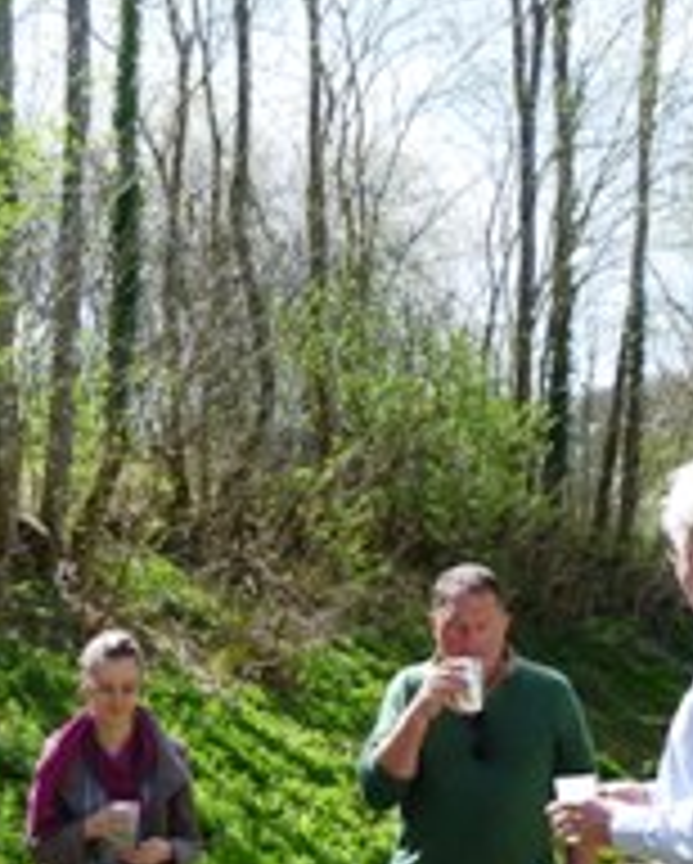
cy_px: 724
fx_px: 1689
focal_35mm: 66
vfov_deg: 27.9
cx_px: 63
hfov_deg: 22.6
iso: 100
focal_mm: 5.2
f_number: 3.3
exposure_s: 1/320
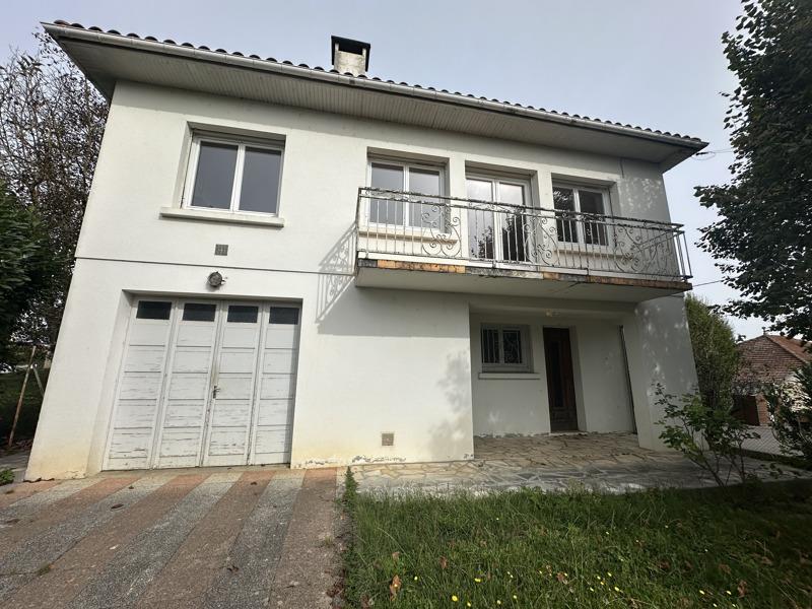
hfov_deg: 102.1
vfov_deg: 85.7
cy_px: 304
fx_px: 328
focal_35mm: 14
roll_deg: -0.6
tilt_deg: +12.6
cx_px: 406
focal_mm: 2.22
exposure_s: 1/2451
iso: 50
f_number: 2.2
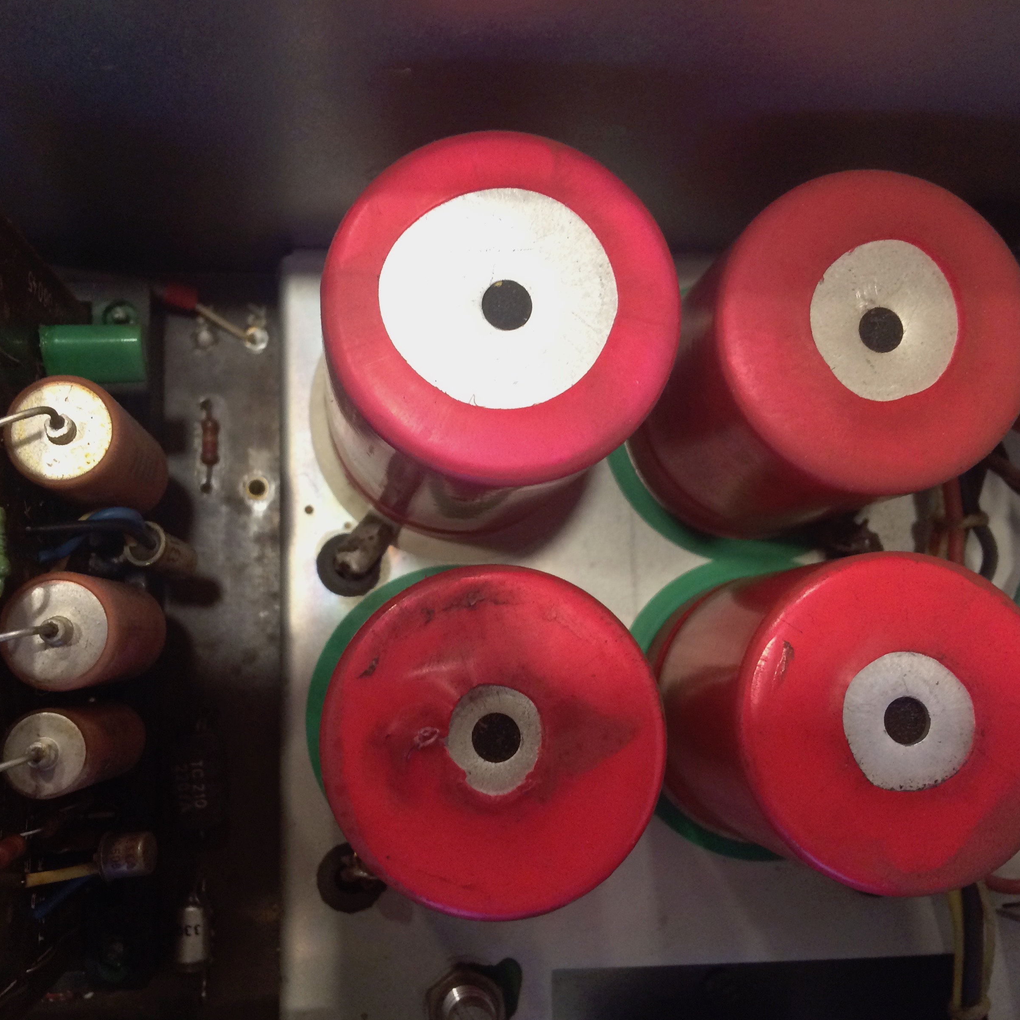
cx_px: 456
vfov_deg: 47.2
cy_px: 520
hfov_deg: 47.1
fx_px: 1167
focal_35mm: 35
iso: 200
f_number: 2.2
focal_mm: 4.15
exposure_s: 1/33
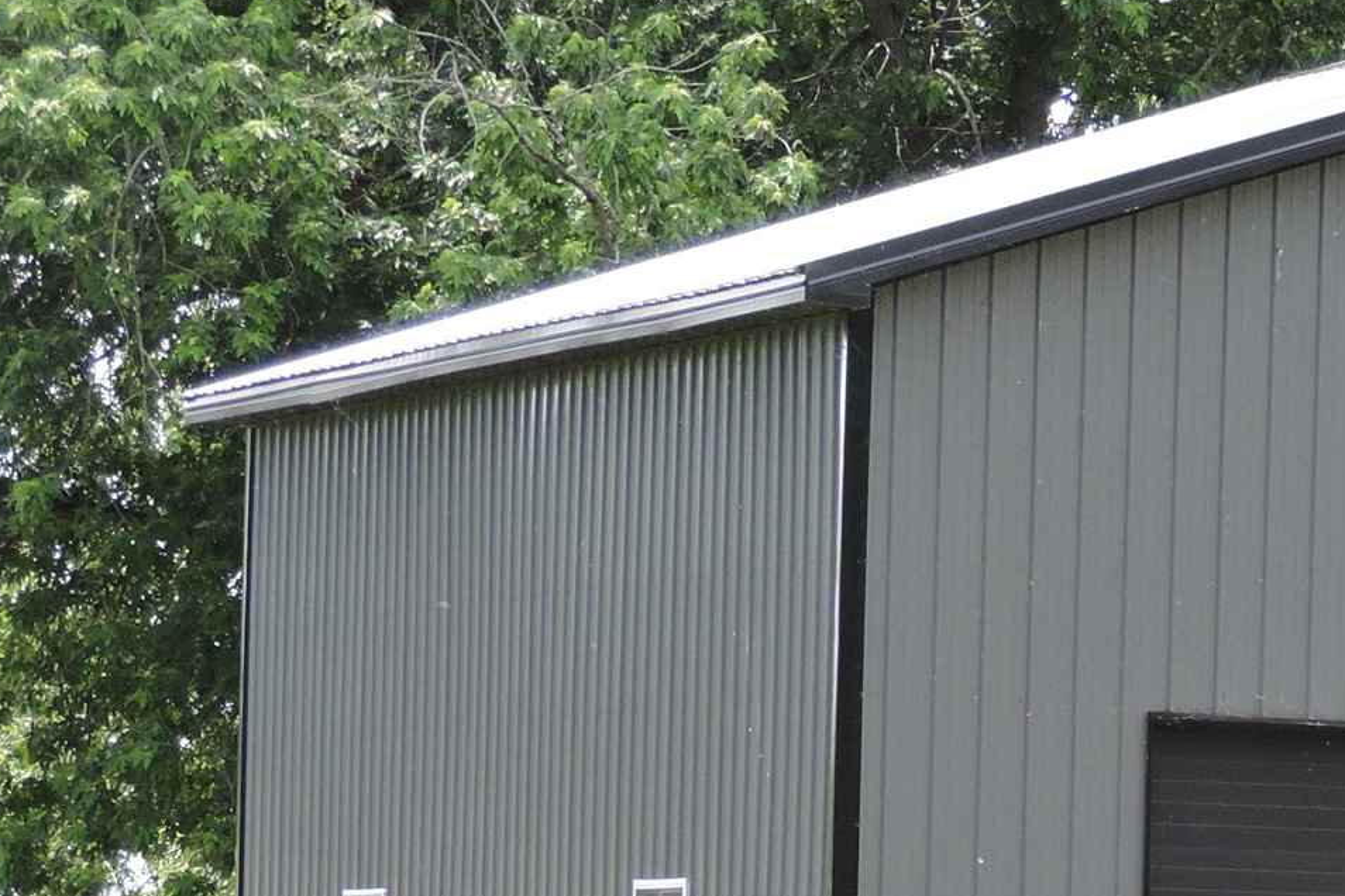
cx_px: 1669
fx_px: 12515
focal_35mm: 335
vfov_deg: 4.1
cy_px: 1267
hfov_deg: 6.1
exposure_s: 1/200
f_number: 4.1
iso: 100
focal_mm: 17.8
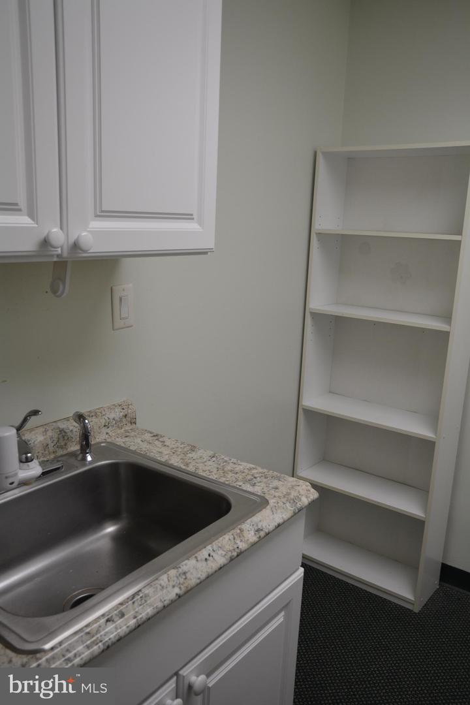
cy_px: 352
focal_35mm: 30
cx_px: 235
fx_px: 587
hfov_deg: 43.6
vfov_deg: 61.9
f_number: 4.5
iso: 400
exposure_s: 1/100
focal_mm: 20
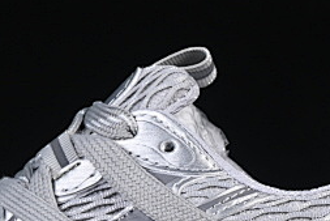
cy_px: 222
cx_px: 119
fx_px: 2935
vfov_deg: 4.3
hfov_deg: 6.4
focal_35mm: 320
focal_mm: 50
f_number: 8
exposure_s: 1/80
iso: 160
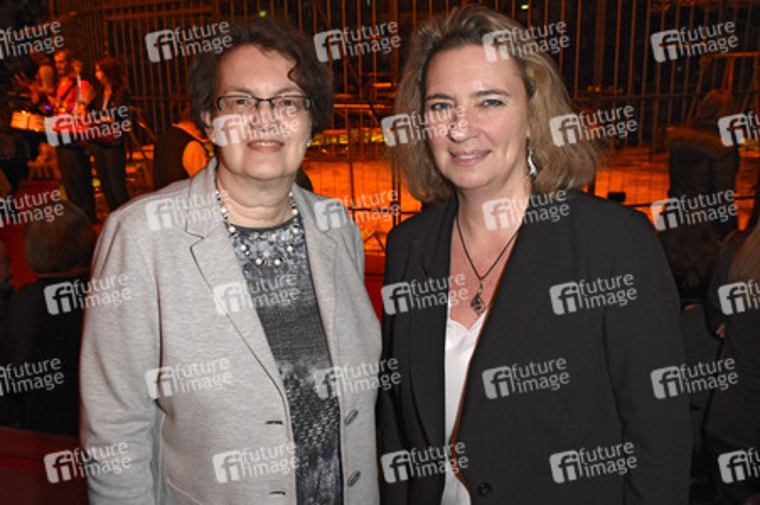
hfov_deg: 57.3
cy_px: 252
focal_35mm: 33
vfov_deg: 39.9
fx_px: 696
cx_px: 380
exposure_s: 1/100
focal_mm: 22
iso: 2000
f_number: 6.3
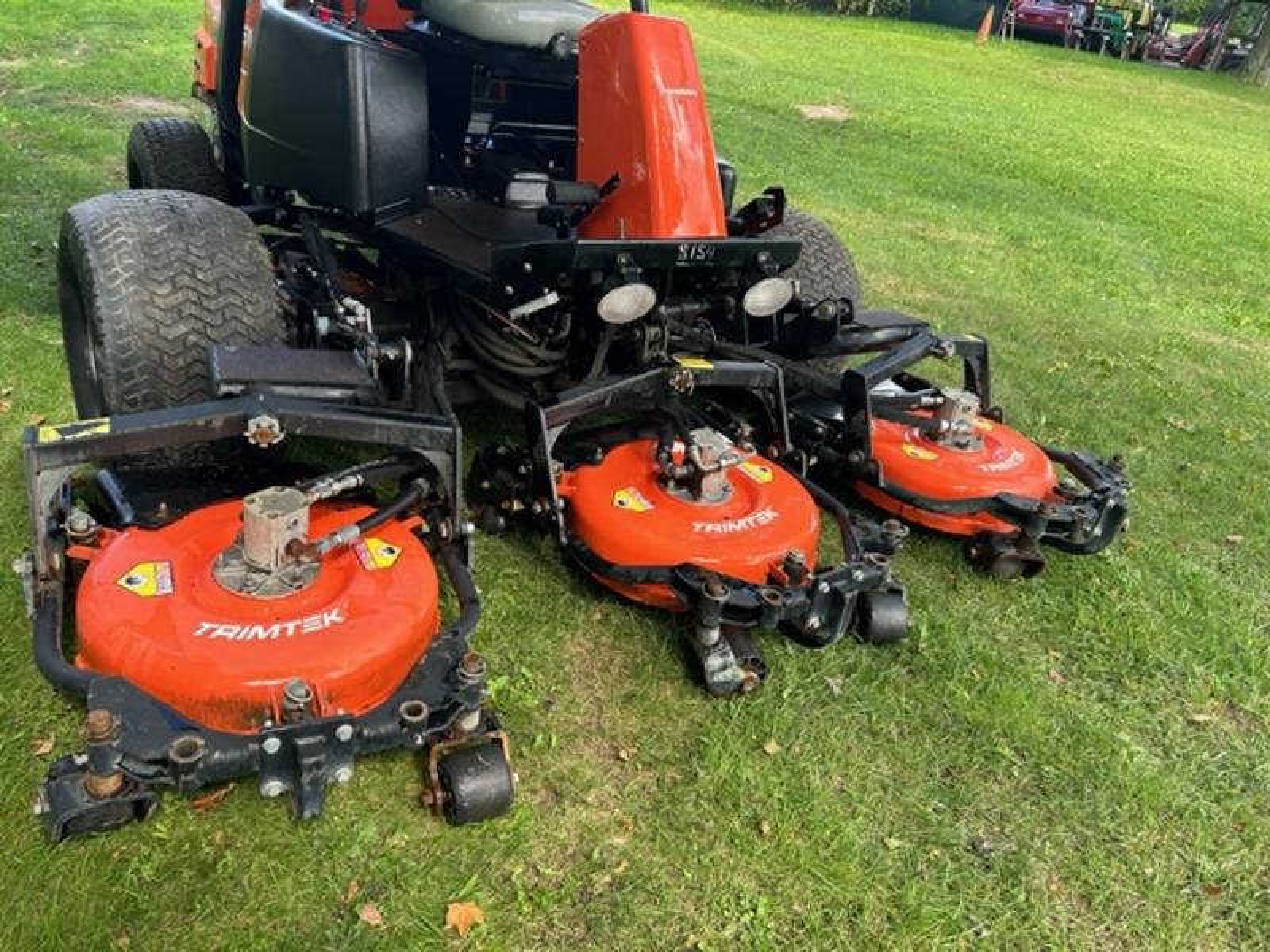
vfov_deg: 53.1
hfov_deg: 67.3
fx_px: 954
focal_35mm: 26
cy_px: 476
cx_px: 635
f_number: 1.5
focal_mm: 5.7
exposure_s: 1/172
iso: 40
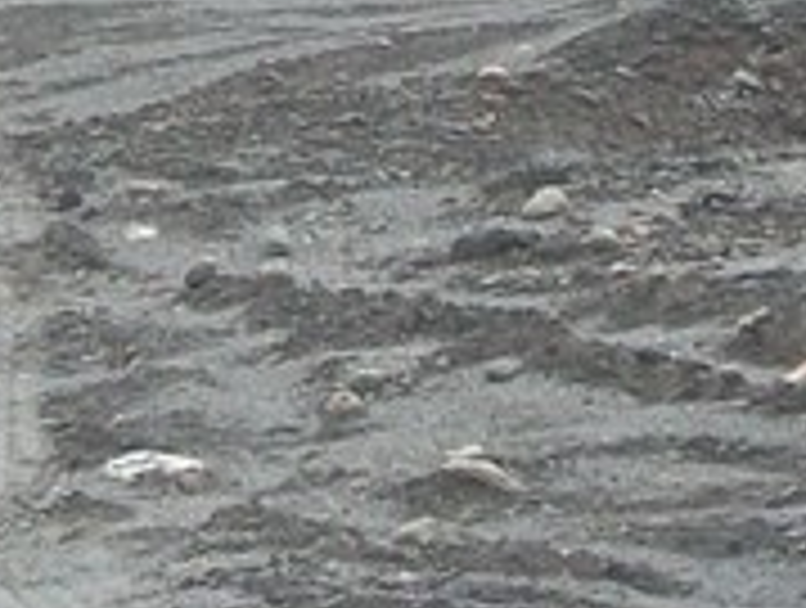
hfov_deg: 3.6
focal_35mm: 548
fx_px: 12785
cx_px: -392
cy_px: -667
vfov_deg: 2.7
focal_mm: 17.1
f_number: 5.2
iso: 80
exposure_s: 1/200
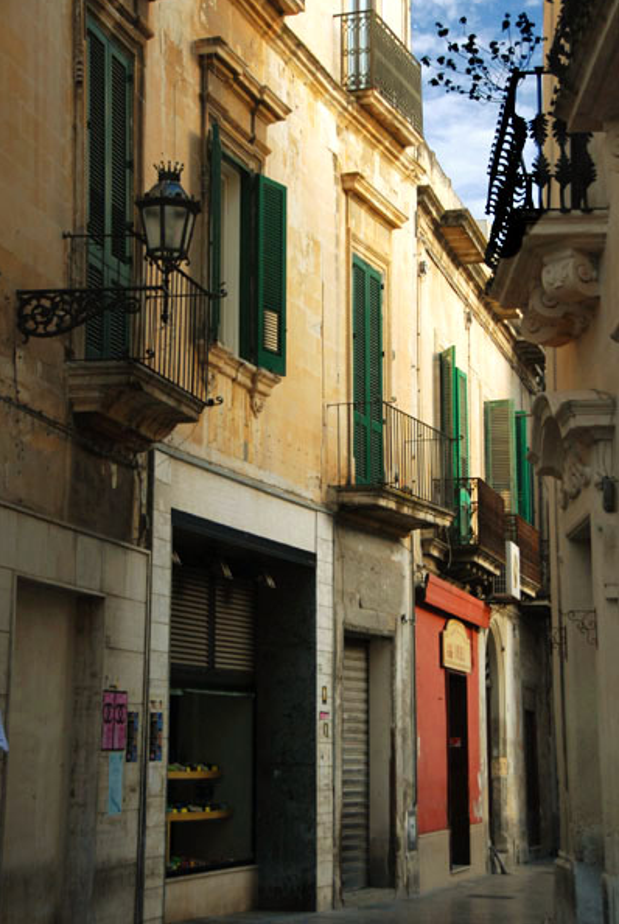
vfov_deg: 28.0
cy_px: 448
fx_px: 1850
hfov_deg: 19.0
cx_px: 307
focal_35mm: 72
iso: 400
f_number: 4.5
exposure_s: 1/200
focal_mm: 46
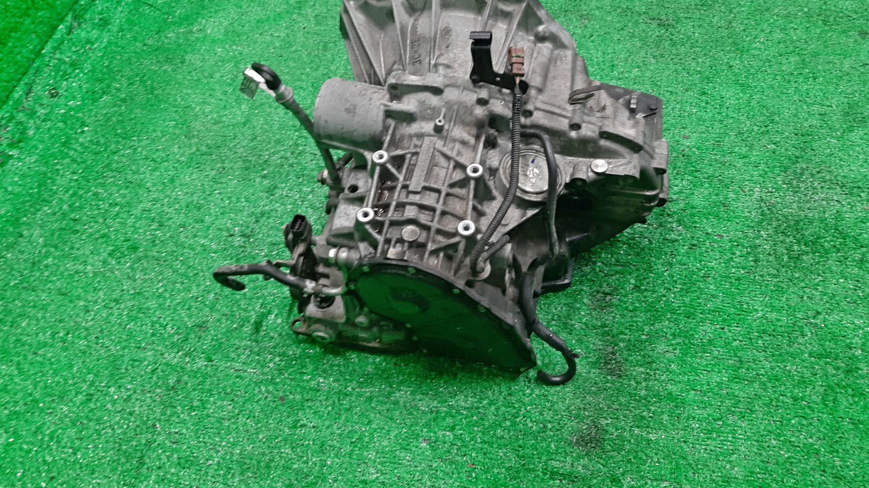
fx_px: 668
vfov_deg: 39.9
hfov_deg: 66.1
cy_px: 179
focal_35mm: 29
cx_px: 430
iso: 124
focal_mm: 3.93
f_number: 1.7
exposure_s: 1/50
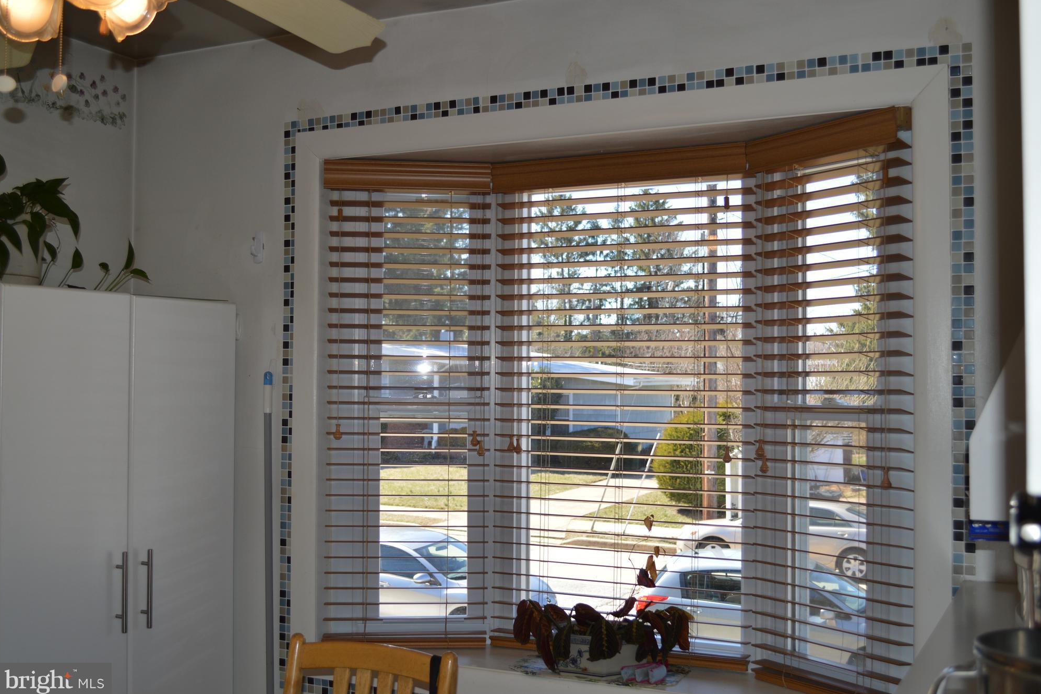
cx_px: 531
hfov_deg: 48.5
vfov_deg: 33.4
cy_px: 346
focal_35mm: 40
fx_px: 1157
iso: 100
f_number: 4.2
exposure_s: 1/160
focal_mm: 26
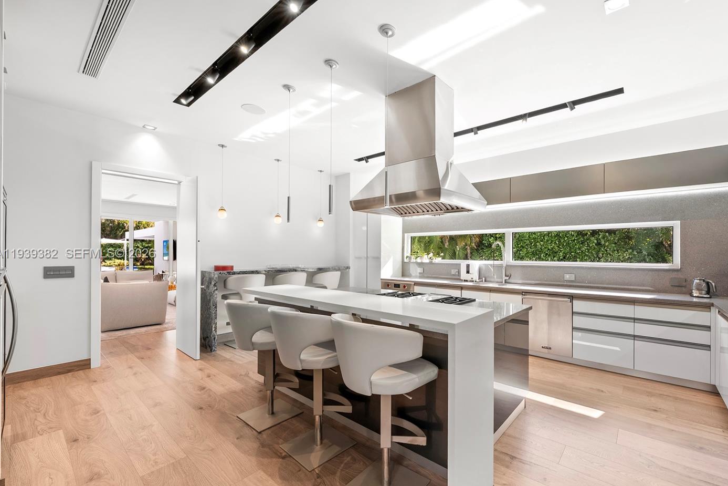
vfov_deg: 77.3
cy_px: 254
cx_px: 412
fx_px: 303
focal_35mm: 15
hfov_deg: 99.8
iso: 400
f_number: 8
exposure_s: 1/40
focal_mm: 13
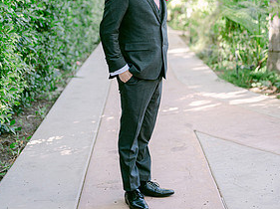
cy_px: 45
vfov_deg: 18.9
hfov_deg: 25.4
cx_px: 135
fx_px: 622
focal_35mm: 77
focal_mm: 50
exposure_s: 1/125
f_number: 2
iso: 100
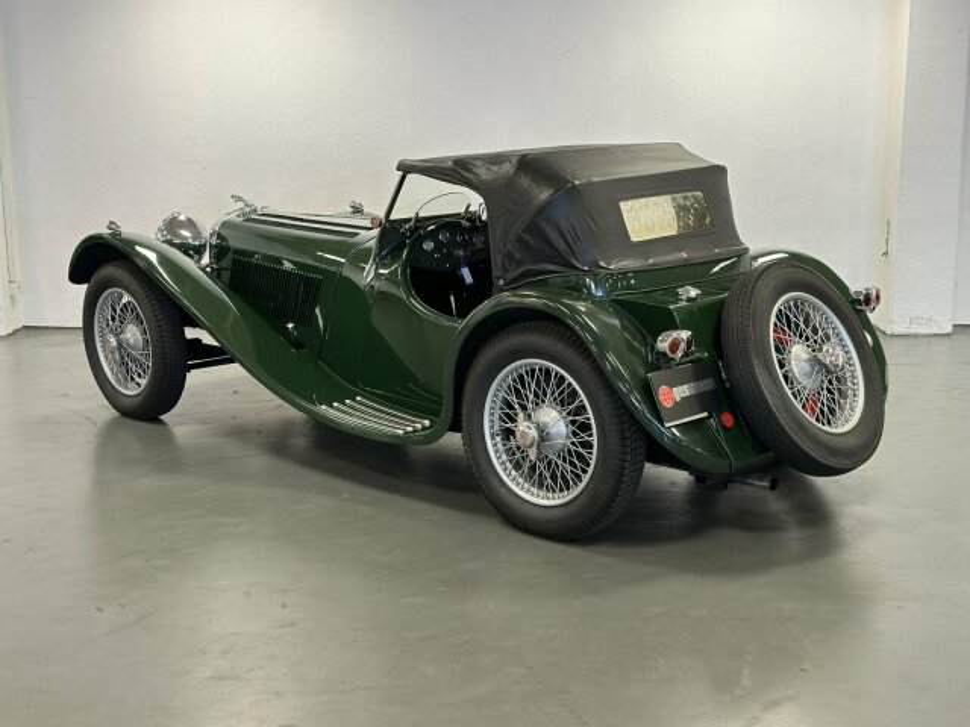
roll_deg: -0.1
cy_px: 364
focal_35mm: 48
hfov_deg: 39.7
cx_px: 485
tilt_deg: -11.7
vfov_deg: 30.3
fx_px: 1345
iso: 125
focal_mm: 6.86
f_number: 1.78
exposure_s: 1/60
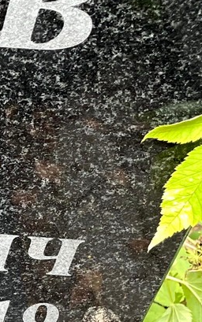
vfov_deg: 21.4
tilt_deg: -42.9
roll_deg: -3.0
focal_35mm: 97
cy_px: 202
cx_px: -242
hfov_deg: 11.7
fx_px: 854
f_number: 1.6
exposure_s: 1/121
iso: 100
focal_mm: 4.2
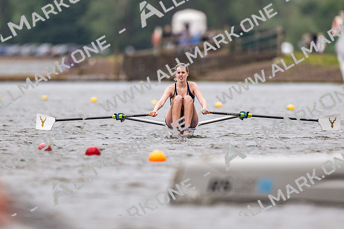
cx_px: 172
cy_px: 114
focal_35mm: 900
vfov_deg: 1.5
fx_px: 8595
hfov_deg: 2.3
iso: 720
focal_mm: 600
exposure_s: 1/2500
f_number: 4
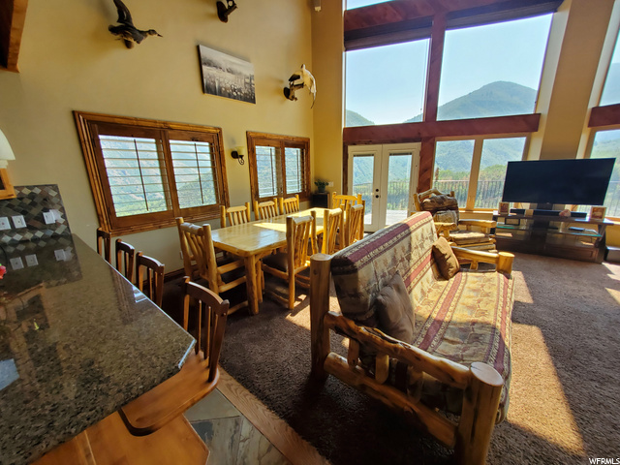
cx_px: 310
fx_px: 233
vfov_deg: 89.9
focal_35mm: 13
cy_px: 232
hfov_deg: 106.2
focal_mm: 1.8
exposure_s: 1/97
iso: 64
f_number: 2.2
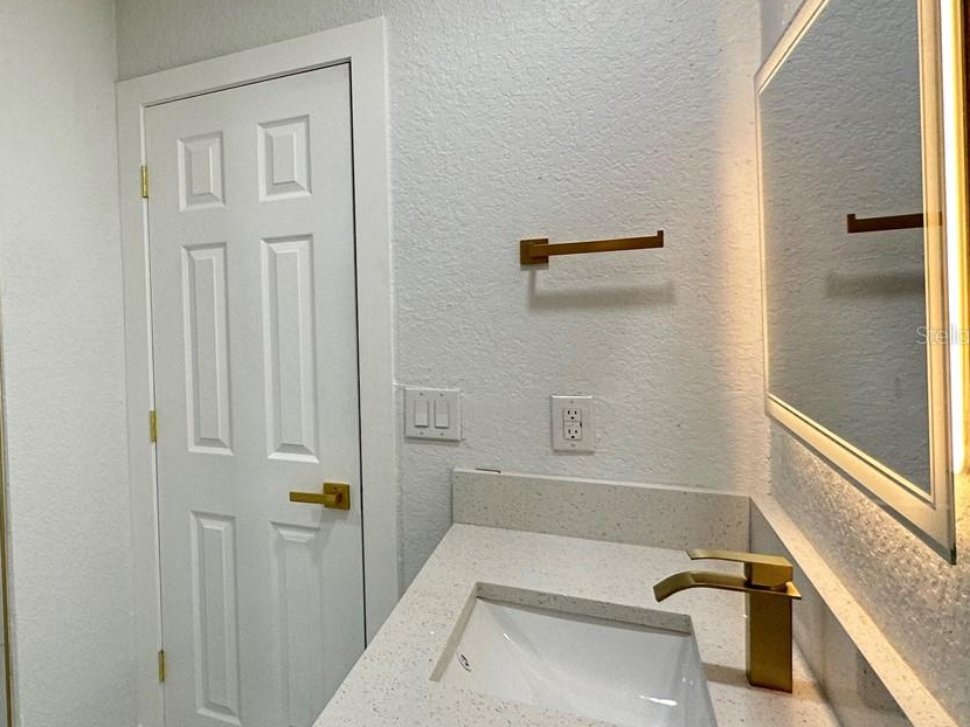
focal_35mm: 27
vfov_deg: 51.3
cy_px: 334
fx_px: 756
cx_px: 91
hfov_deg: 56.2
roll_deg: +2.0
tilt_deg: -1.8
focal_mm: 2.22
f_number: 2.2
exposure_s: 1/120
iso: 125
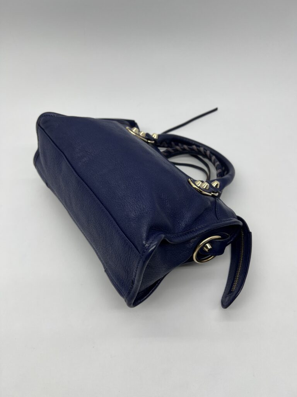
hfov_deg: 53.1
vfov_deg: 67.3
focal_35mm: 26
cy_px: 198
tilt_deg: -50.1
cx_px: 148
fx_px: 297
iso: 40
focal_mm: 5.7
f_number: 1.5
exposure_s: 1/270
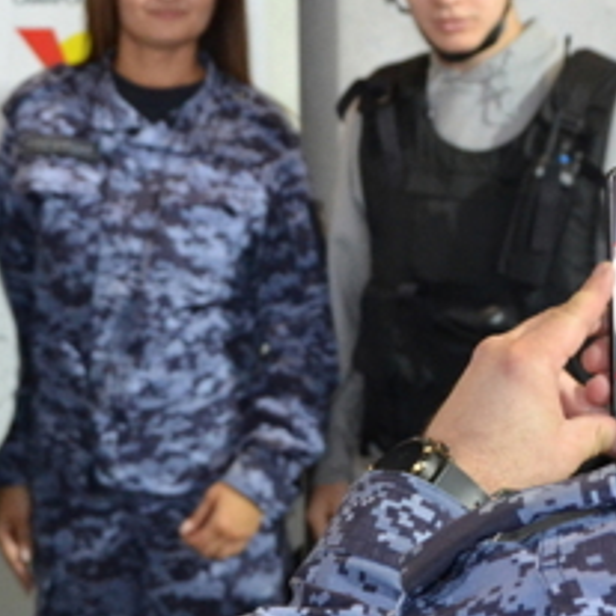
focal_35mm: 120
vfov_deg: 14.5
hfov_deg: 14.5
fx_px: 2416
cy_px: 324
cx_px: 387
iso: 1600
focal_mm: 26
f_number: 4
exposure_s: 1/60
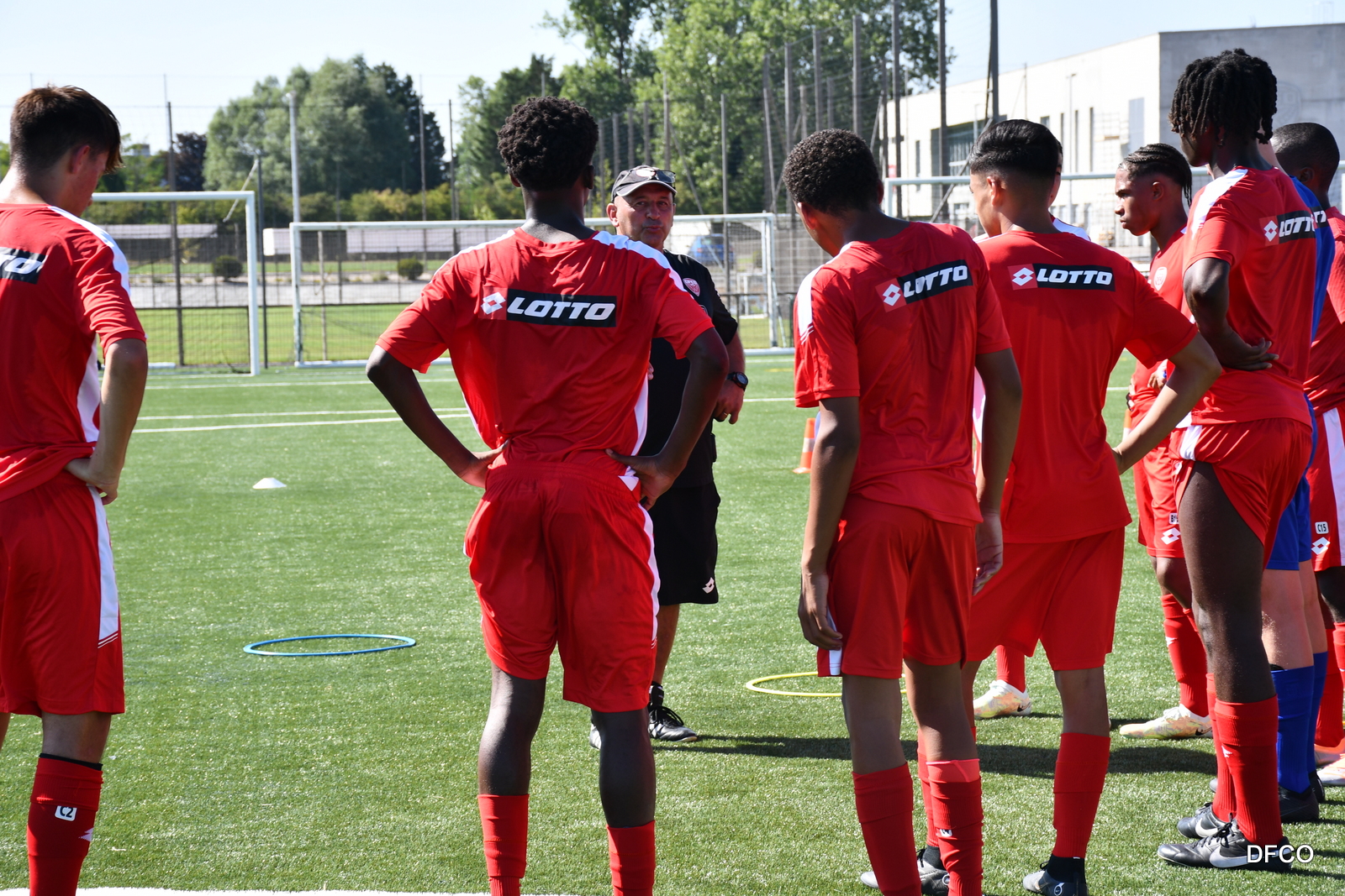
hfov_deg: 20.6
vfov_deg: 13.8
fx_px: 3699
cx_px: 672
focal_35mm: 99
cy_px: 448
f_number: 8
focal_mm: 66
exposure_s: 1/250
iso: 160
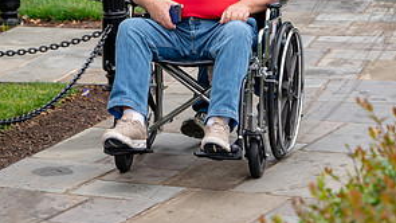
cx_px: 198
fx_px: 1691
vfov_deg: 7.5
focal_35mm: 161
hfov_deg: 13.4
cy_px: -38
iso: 250
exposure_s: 1/100
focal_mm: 101
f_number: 6.3
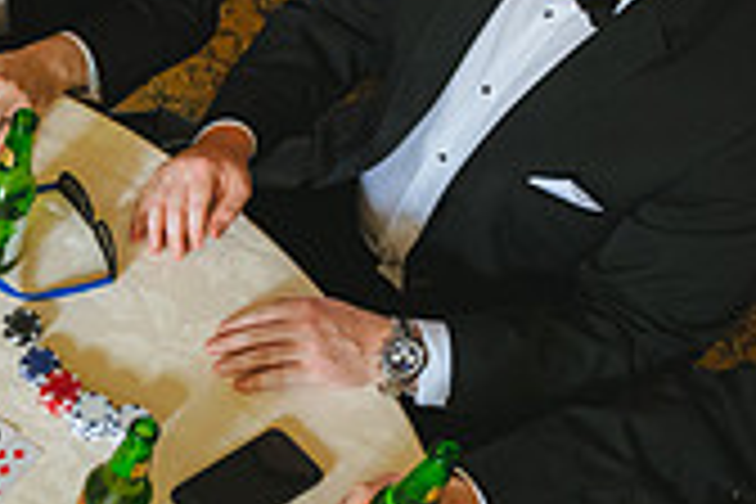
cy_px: 452
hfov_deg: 21.1
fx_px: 1743
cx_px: -346
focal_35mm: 83
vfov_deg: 16.2
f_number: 2.8
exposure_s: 1/160
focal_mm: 24
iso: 3200
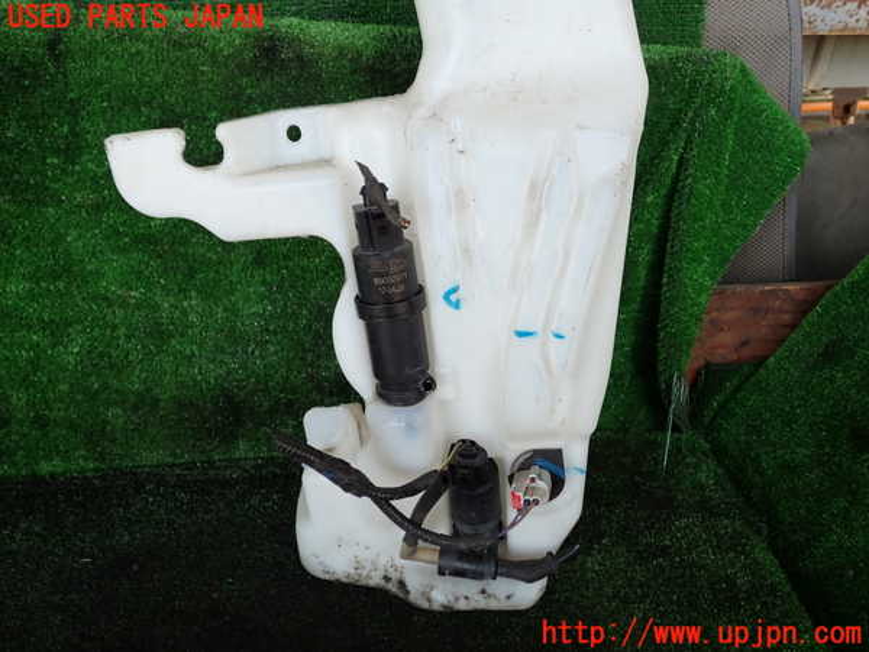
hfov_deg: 60.0
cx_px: 434
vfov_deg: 46.8
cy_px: 326
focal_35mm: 30
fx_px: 753
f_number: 2.3
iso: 100
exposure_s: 1/80
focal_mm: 5.4
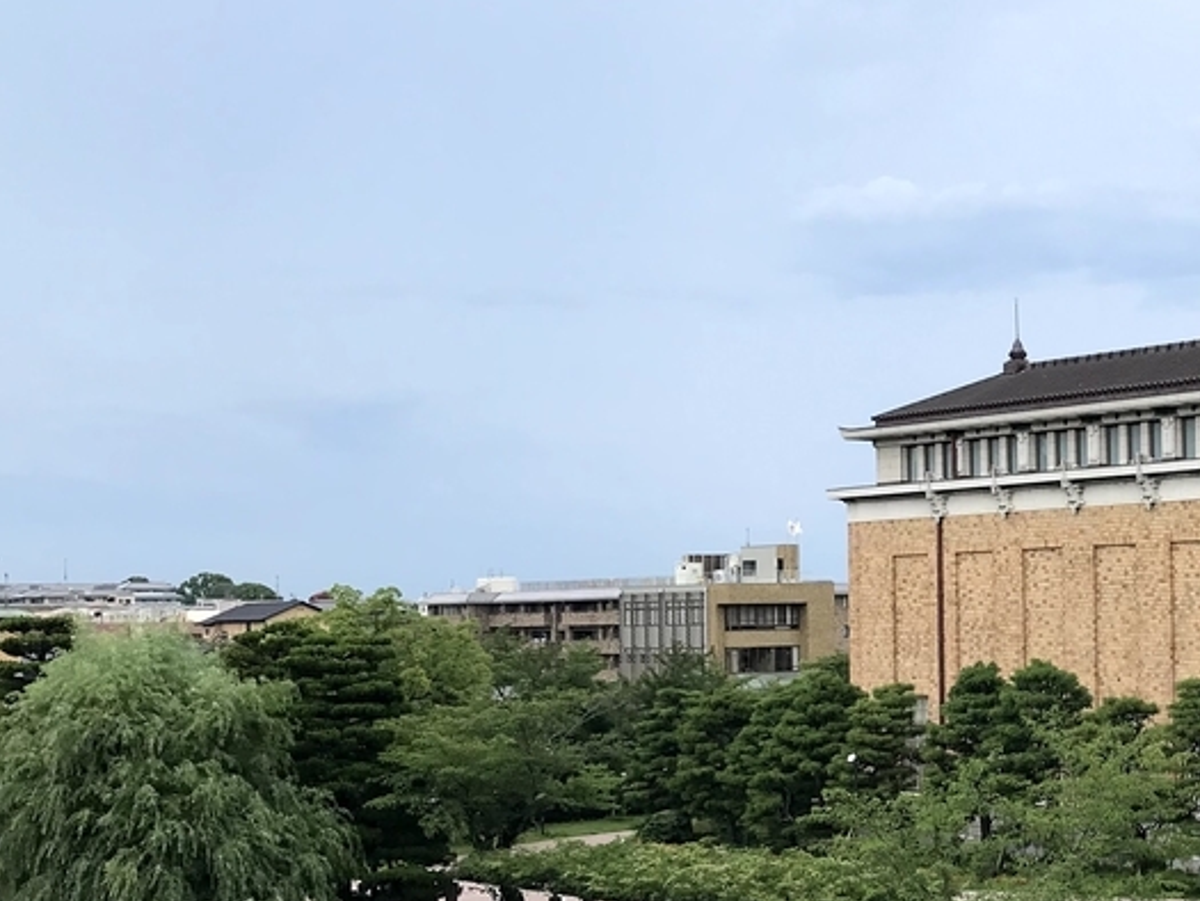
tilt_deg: +1.4
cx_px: 1097
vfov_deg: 22.9
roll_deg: +2.8
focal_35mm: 64
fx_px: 2219
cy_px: 569
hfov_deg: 29.0
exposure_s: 1/1198
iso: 20
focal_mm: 3.99
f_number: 1.8
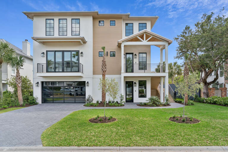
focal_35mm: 22
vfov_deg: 57.2
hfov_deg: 78.6
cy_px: 76
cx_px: 114
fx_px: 139
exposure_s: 1/100
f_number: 9
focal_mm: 22
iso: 100
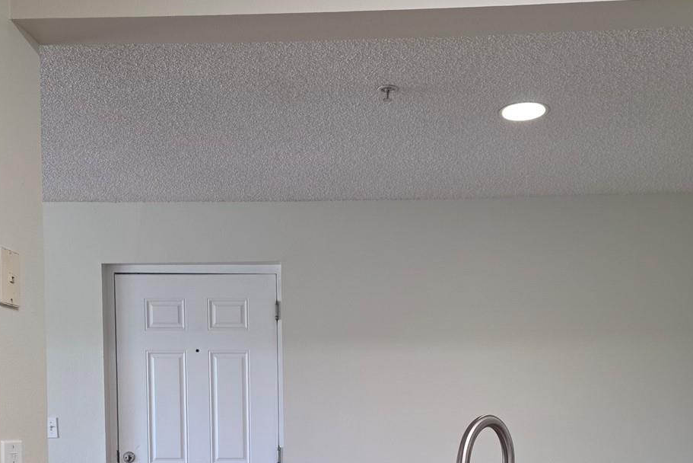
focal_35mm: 42
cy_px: 439
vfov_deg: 30.2
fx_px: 809
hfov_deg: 46.3
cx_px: 378
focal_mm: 6.3
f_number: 1.7
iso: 320
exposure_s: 1/120
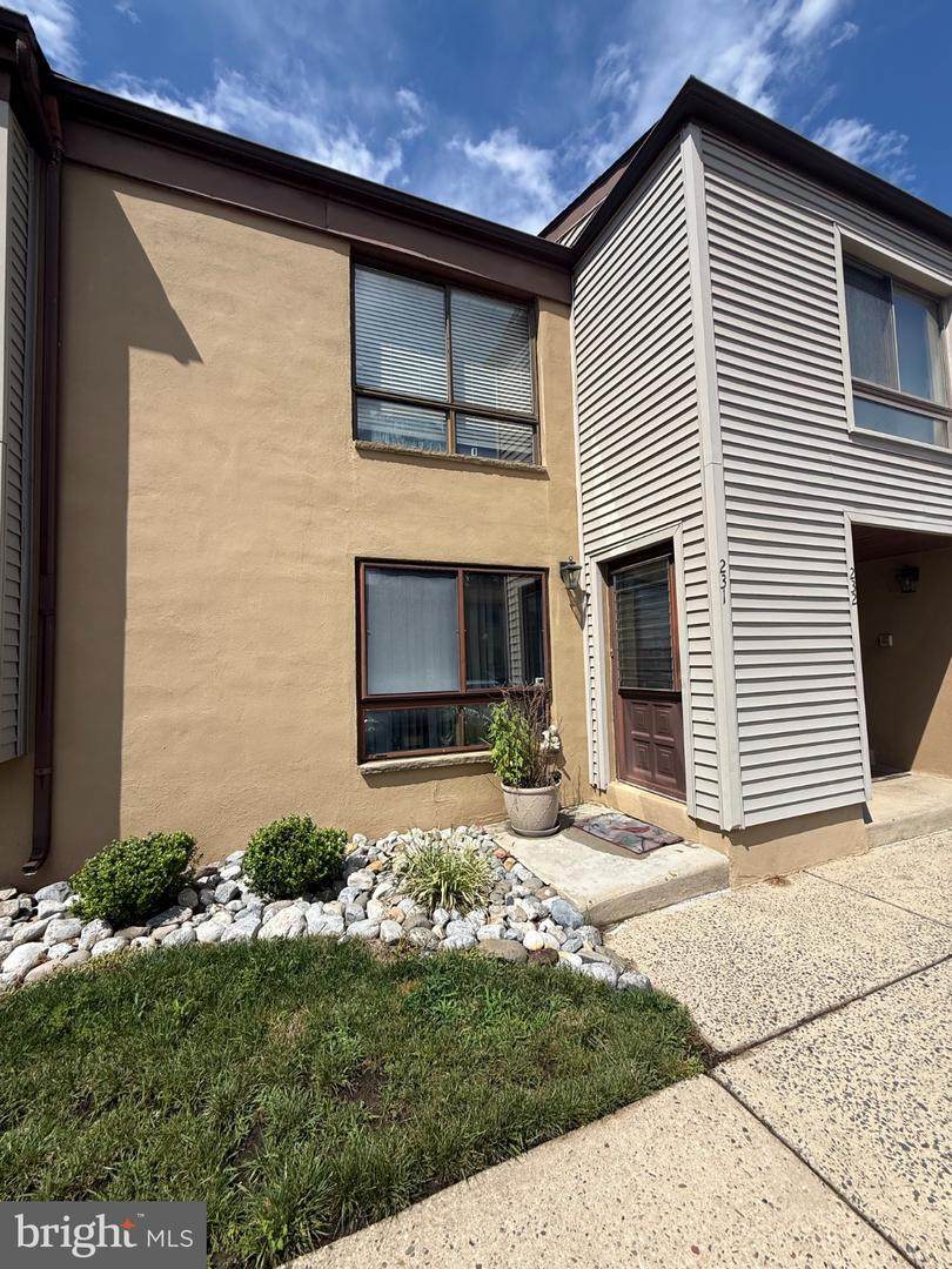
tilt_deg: +3.2
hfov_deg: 85.7
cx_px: 476
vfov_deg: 102.1
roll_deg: +1.5
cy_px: 634
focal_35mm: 14
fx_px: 513
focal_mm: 2.22
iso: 50
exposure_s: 1/2976
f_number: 2.2
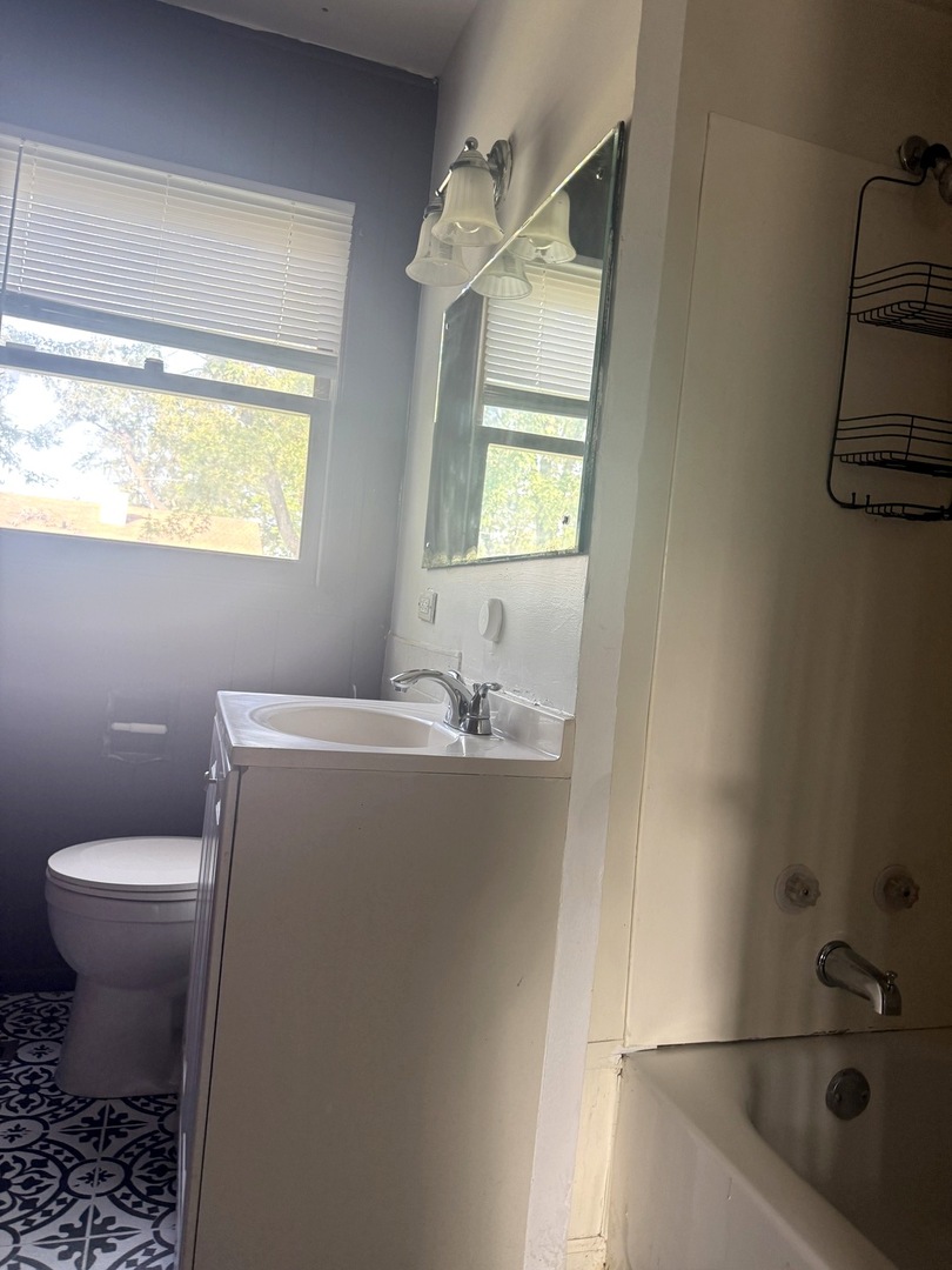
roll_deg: -4.4
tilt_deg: -0.6
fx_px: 880
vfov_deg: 71.6
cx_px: 476
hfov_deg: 56.8
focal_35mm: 24
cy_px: 635
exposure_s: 1/60
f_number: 1.78
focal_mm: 6.76
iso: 250
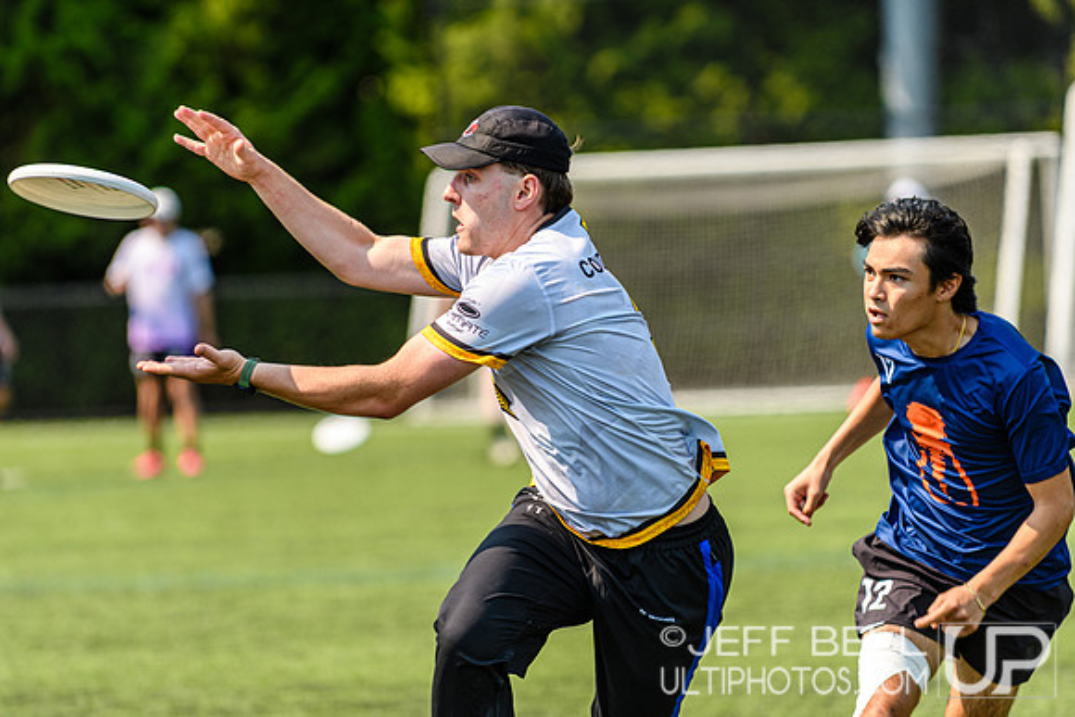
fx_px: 8960
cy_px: 358
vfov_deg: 4.6
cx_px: 538
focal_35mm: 300
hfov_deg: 6.9
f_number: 3.2
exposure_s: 1/1000
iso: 100
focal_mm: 200
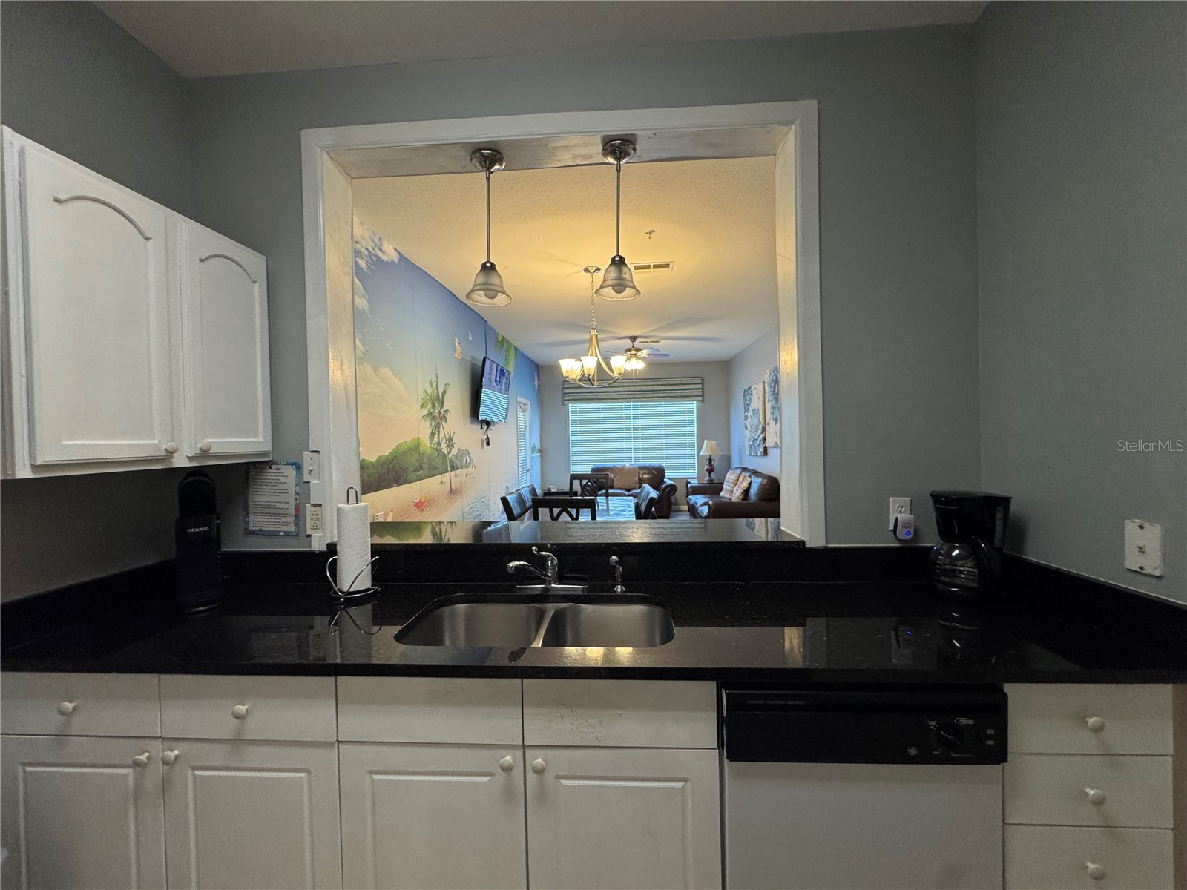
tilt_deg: -1.3
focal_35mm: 14
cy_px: 445
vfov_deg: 85.7
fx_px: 480
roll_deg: +0.7
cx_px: 594
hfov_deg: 102.1
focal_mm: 2.22
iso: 250
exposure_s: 1/60
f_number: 2.2
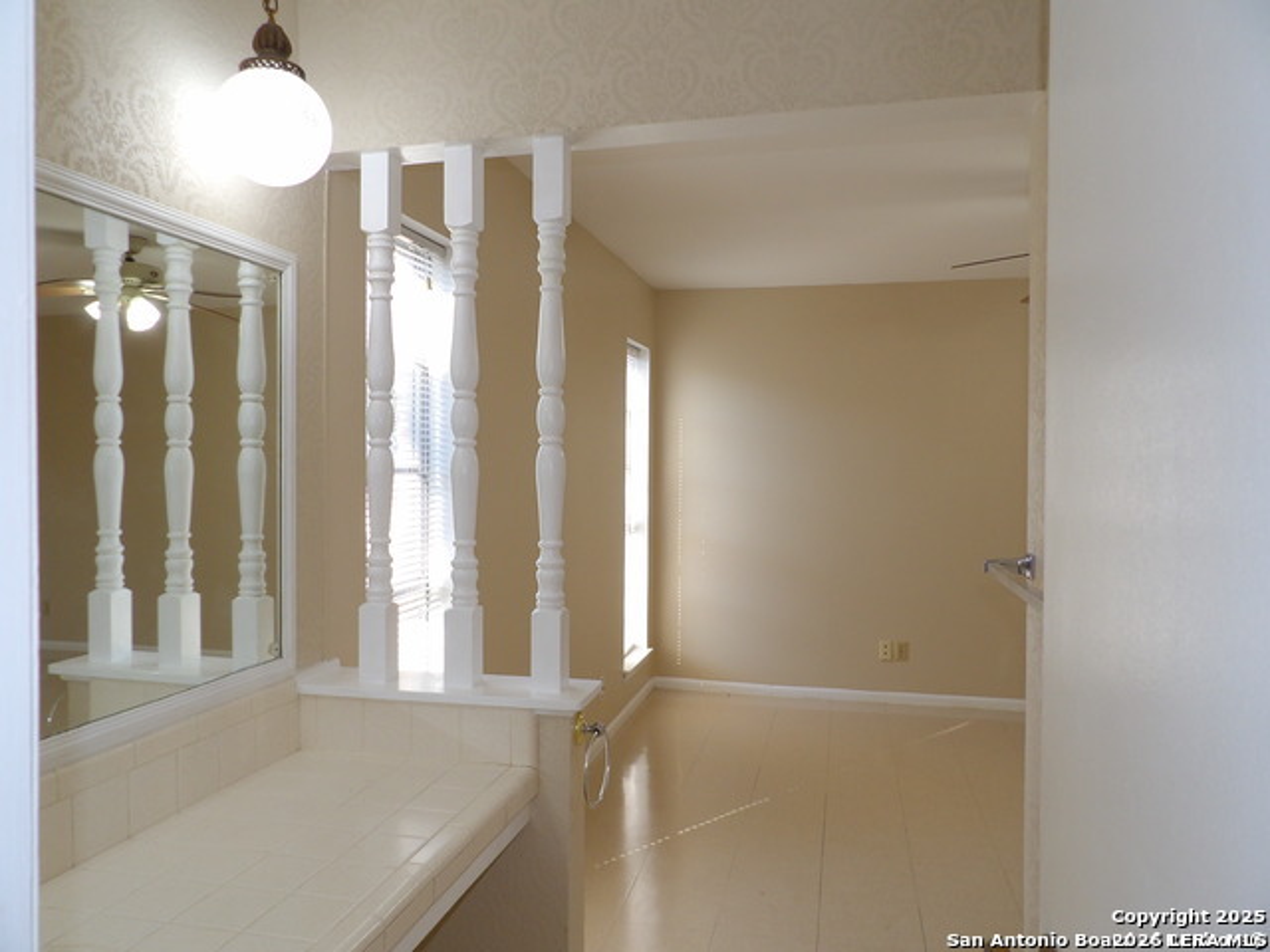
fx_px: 881
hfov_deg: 71.6
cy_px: 476
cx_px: 635
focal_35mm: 24
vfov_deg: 56.8
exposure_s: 1/38
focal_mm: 4.3
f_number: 3.2
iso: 100
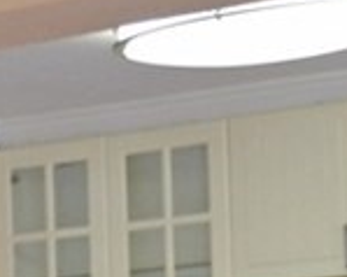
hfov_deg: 7.4
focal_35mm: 252
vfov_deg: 6.0
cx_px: -347
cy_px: 466
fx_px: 2586
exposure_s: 1/60
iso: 1600
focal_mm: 26
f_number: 4.2
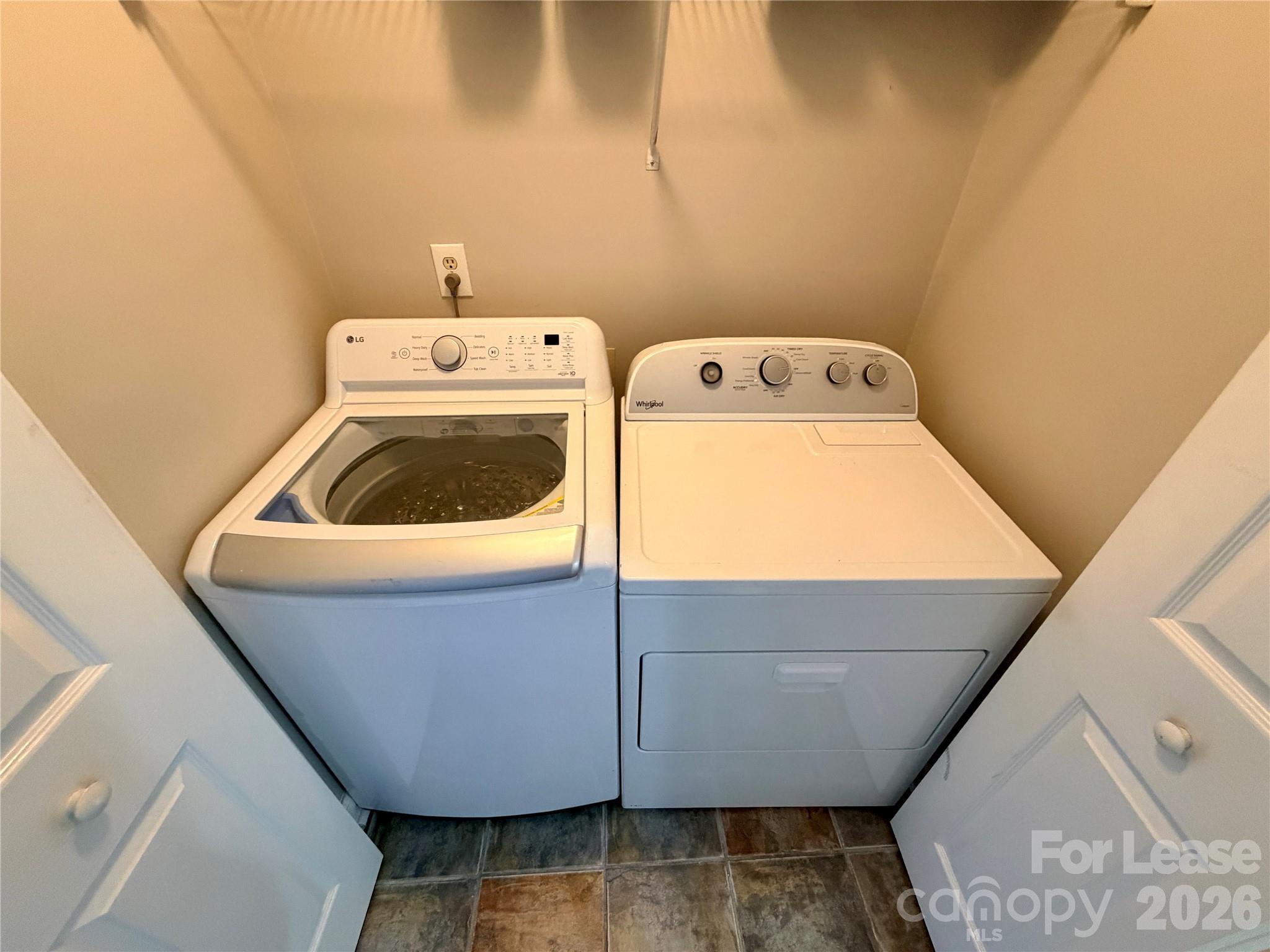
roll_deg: +0.4
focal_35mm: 14
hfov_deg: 102.1
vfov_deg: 85.7
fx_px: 514
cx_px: 635
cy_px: 476
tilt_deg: -36.6
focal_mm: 2.22
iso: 400
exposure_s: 1/60
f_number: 2.2
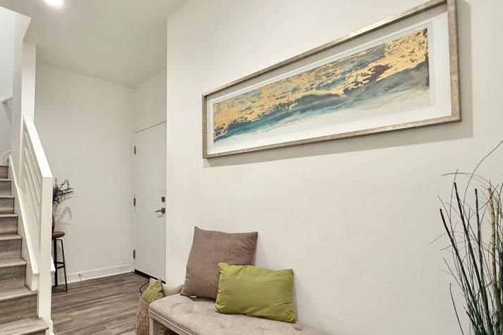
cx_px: 196
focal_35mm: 21
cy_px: 184
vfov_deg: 59.3
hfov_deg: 80.1
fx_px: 293
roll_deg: -0.1
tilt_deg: +3.5
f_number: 2.2
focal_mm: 2.22
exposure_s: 1/60
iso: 200
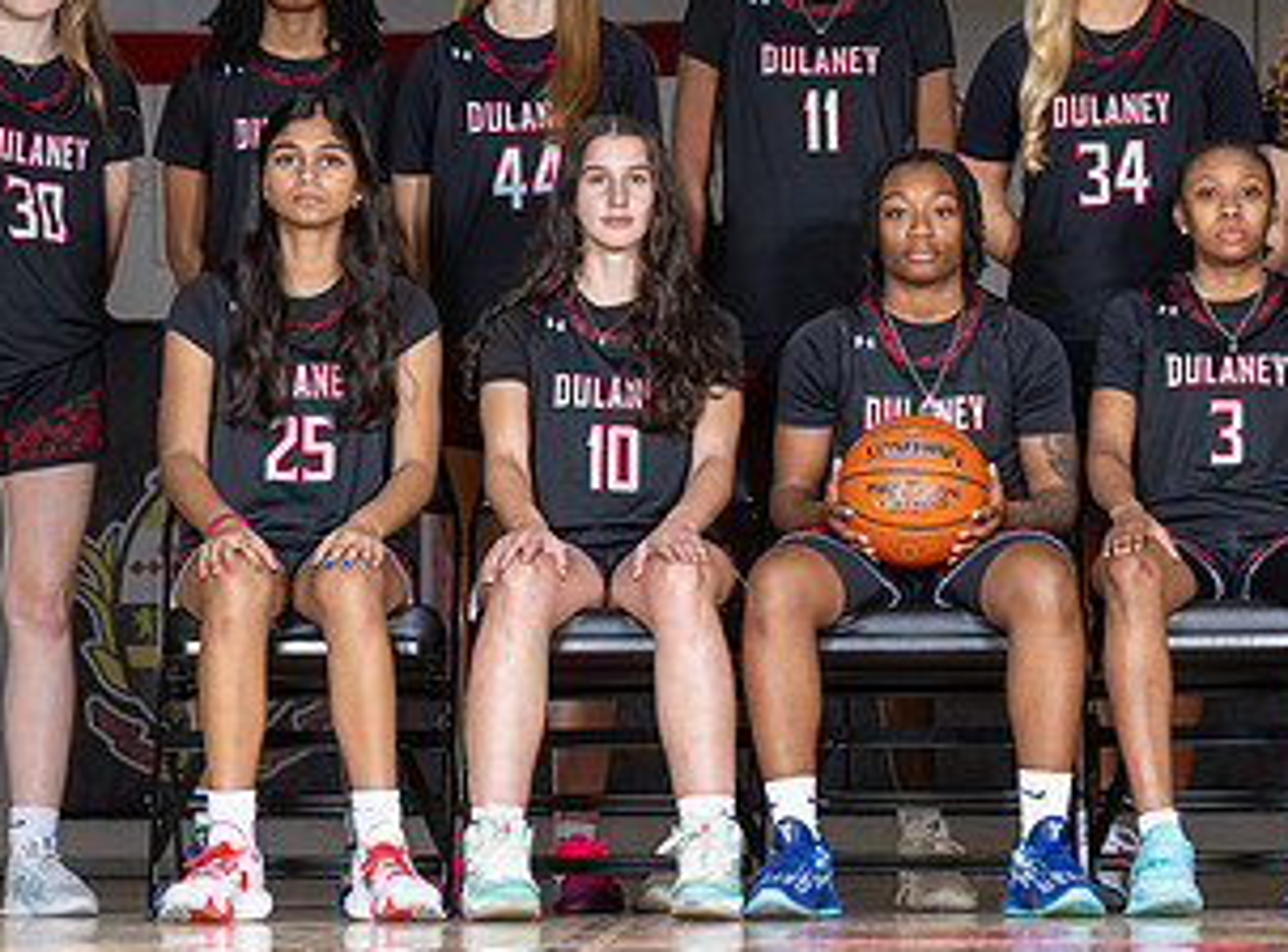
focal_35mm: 186
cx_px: 869
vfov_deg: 7.9
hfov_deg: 10.7
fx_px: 6885
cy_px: 233
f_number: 5.6
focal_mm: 70
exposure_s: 1/125
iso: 80
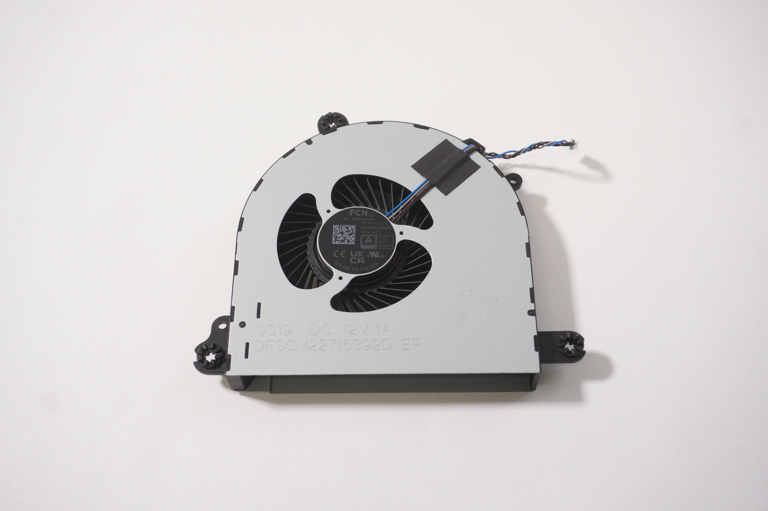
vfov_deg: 30.8
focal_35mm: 44
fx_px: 927
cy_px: 256
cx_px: 384
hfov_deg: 45.0
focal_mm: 29
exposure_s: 1/200
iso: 1250
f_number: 5.6
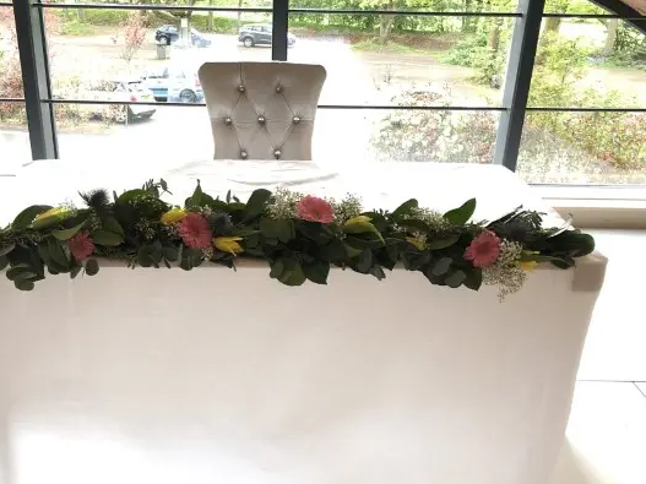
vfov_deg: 41.8
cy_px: 236
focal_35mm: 34
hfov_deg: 53.7
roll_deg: -0.2
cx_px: 266
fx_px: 634
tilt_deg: -23.1
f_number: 1.8
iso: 50
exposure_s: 1/17
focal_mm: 4
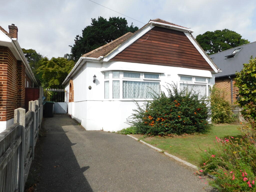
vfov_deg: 56.8
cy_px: 96
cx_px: 128
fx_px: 177
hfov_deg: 71.6
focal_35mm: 24
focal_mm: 4.1
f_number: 6
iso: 125
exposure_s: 1/500
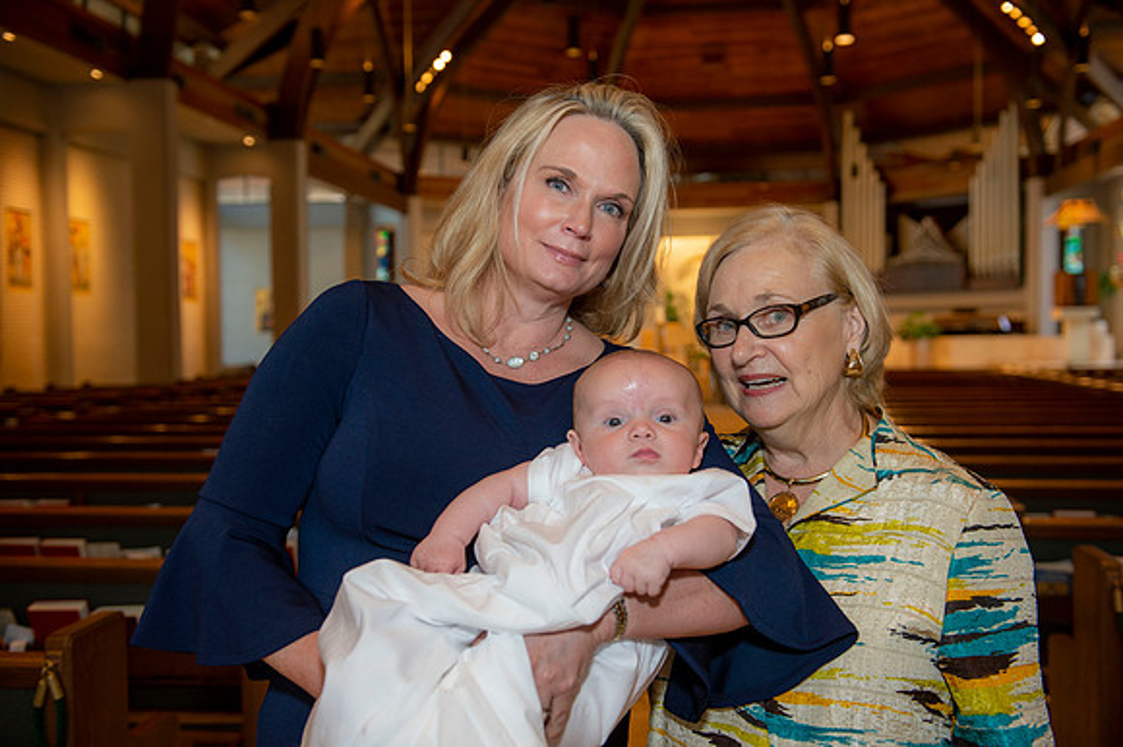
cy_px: 374
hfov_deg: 50.7
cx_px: 562
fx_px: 1185
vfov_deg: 35.0
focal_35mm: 38
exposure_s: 1/100
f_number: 3.5
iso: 1000
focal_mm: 38
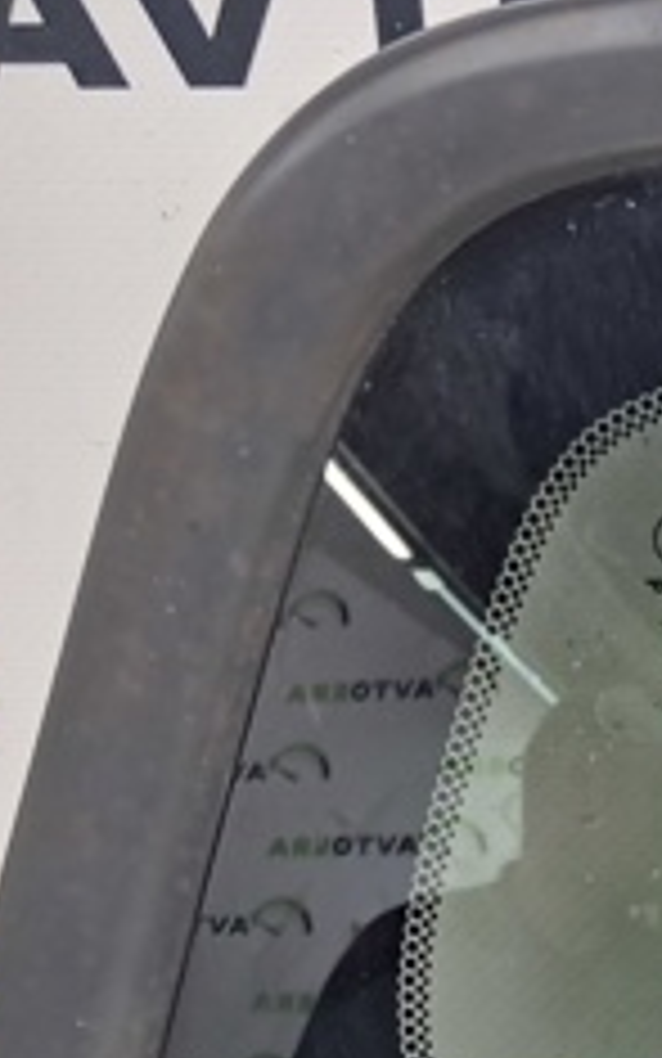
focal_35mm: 78
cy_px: 826
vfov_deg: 26.0
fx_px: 2250
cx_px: 1157
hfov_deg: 14.8
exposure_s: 1/50
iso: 125
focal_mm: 4
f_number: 1.8
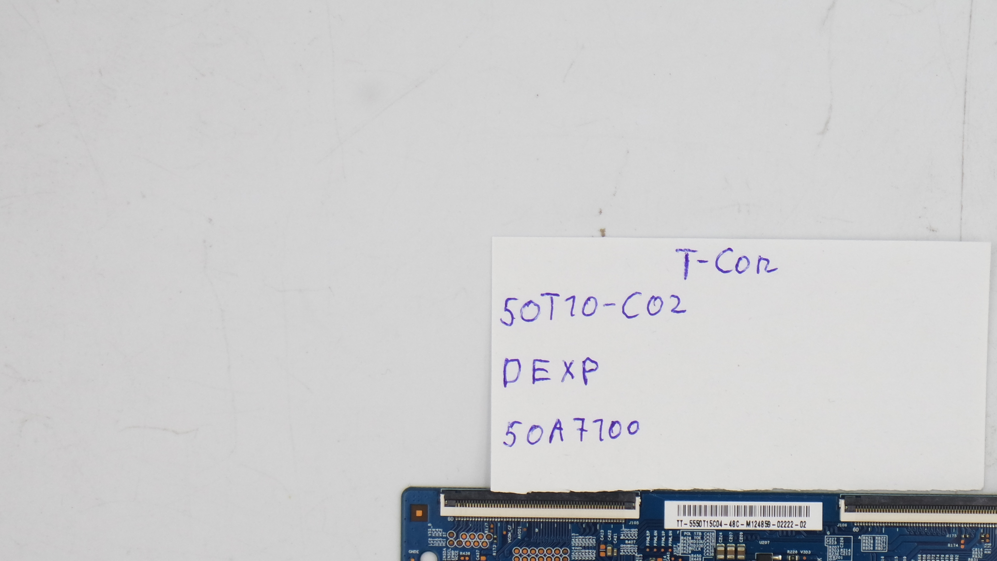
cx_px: 714
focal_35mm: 109
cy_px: 460
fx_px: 2881
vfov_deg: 11.1
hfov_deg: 19.5
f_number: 5.6
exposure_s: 1/125
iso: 200
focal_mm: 27
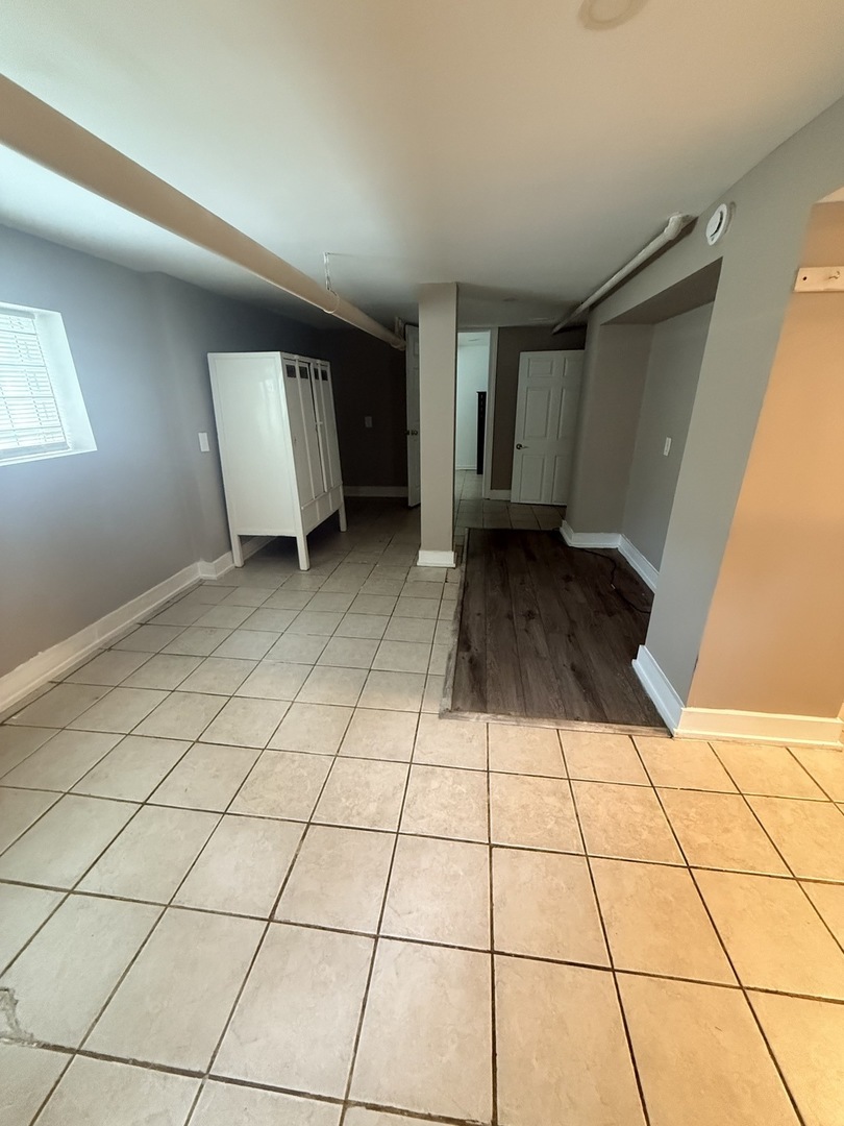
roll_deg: +0.2
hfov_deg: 85.7
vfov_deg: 102.1
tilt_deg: -19.3
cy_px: 563
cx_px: 422
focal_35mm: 14
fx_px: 455
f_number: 2.2
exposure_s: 1/60
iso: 640
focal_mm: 2.22
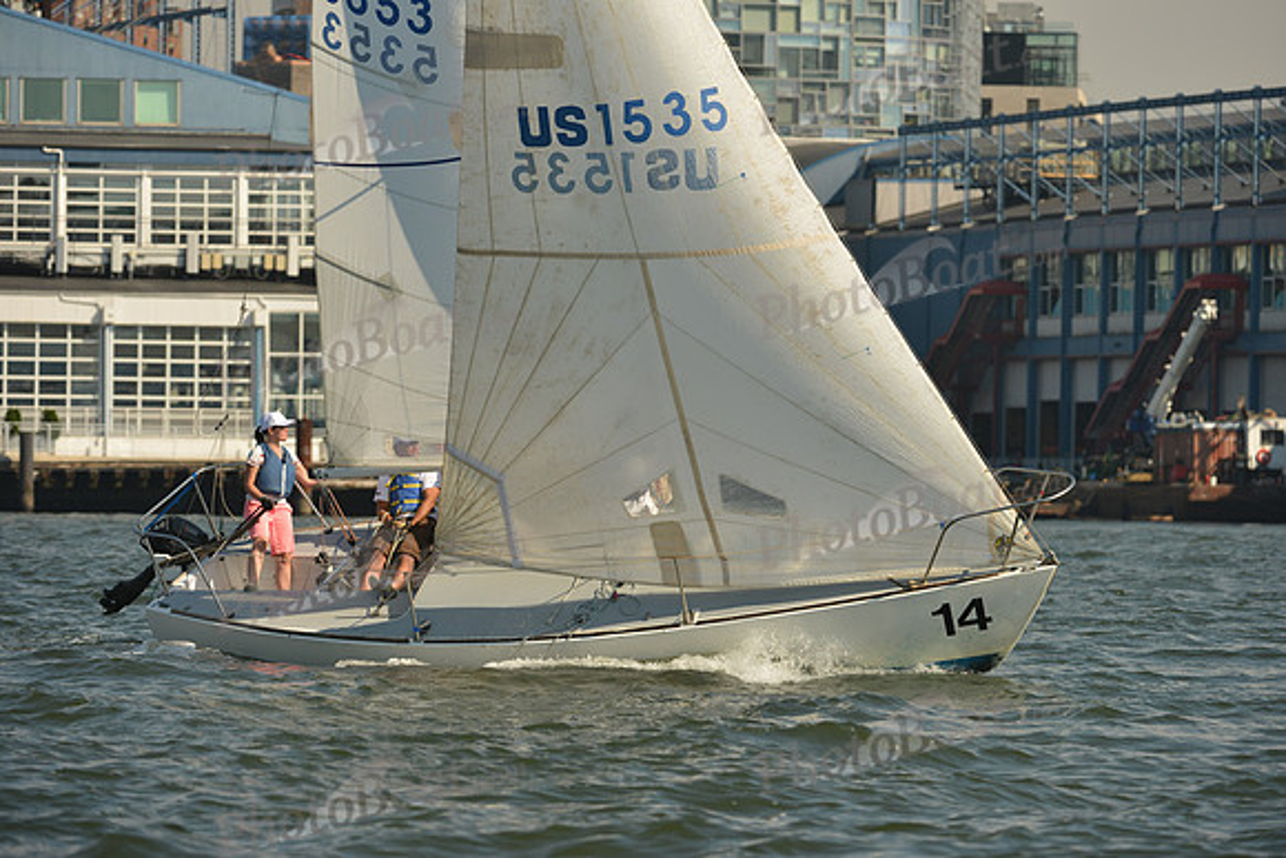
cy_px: 429
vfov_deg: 5.5
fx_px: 8932
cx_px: 643
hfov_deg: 8.2
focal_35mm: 250
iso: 320
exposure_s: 1/1600
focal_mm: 250
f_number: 5.6
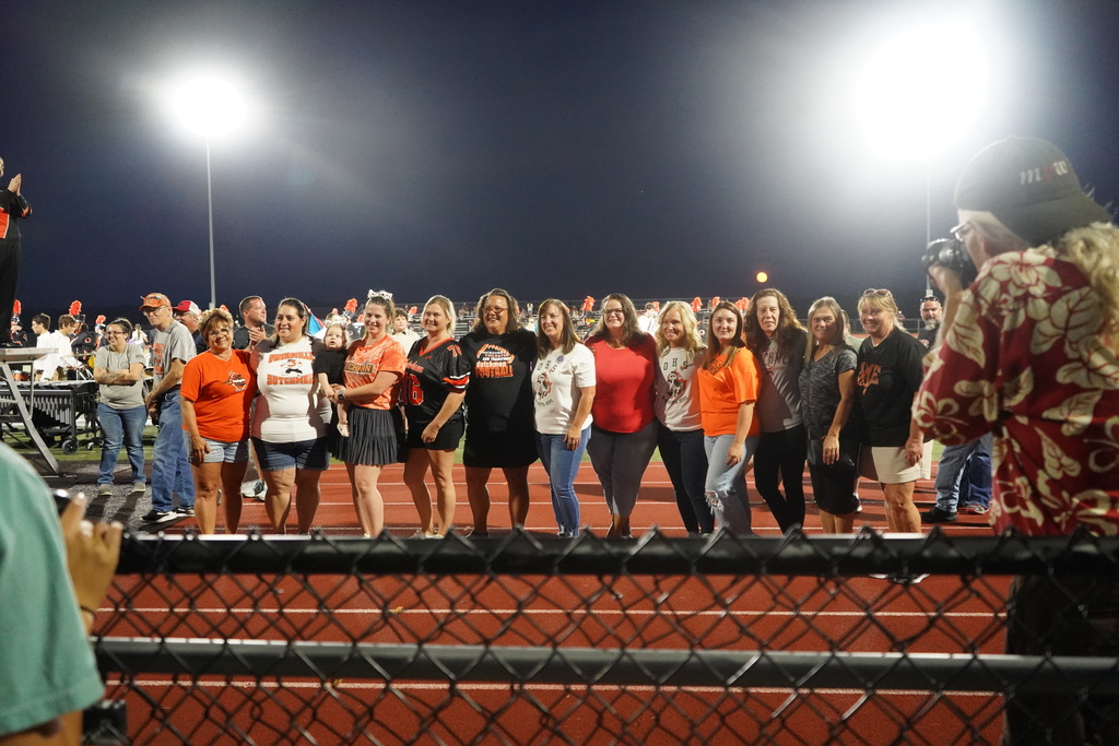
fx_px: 995
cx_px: 560
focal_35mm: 32
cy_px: 373
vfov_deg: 41.1
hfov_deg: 58.7
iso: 10000
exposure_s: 1/250
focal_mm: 32
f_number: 4
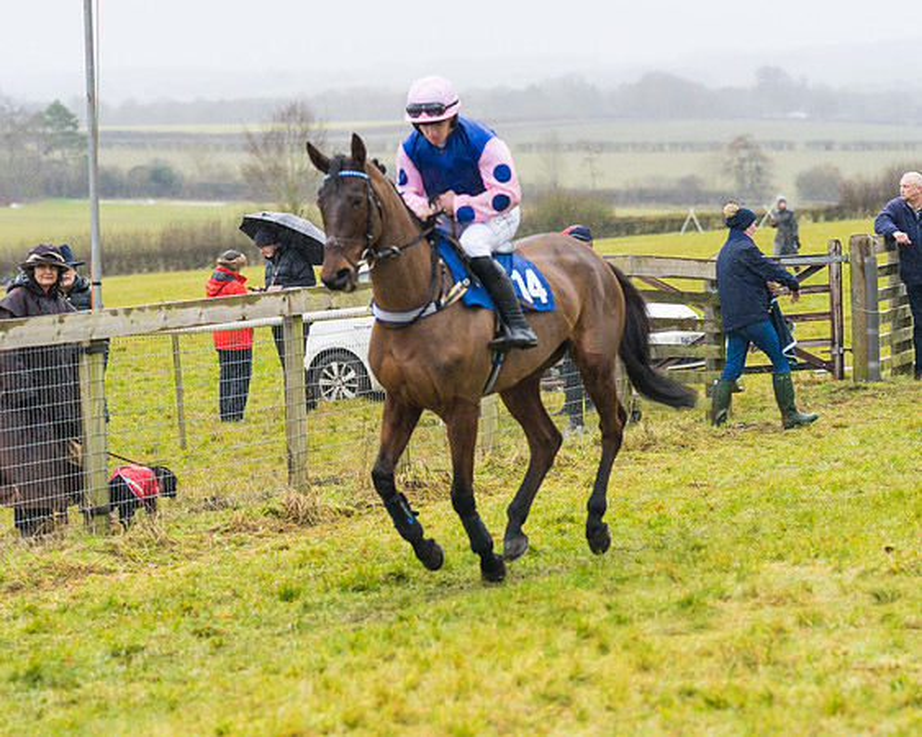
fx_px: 4401
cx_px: 456
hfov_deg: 12.0
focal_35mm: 161
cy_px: 391
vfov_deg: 9.6
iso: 800
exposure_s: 1/1000
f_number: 4
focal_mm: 135
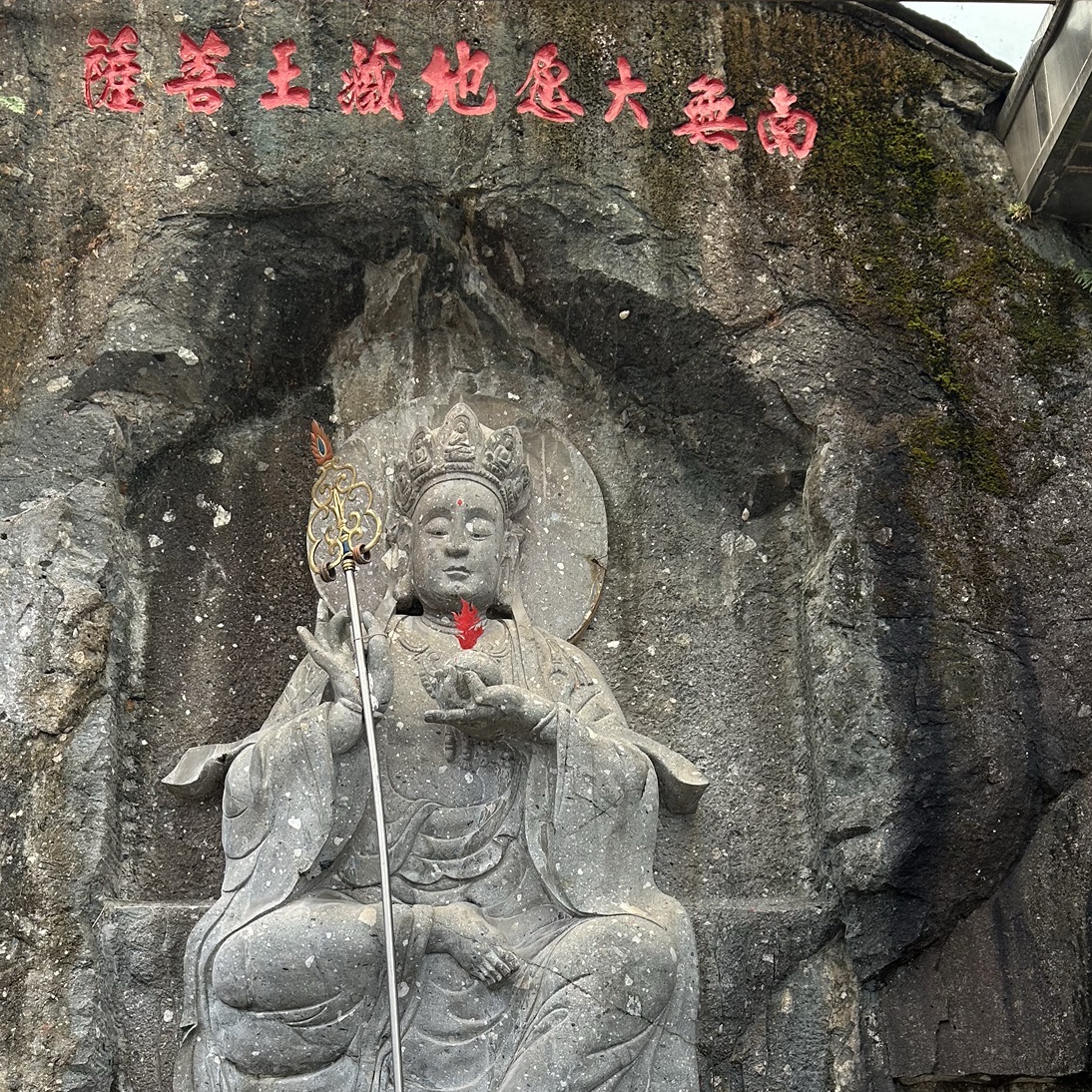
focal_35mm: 42
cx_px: 457
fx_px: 1499
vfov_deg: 38.1
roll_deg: +0.1
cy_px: 921
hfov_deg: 39.9
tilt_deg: +15.3
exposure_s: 1/121
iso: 64
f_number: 1.5
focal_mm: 5.7
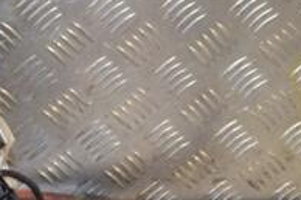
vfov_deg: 8.7
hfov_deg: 12.7
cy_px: 127
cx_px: -70
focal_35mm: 158
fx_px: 1320
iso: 400
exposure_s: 1/100
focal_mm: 34
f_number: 5
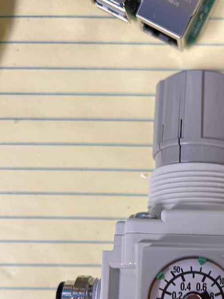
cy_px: 267
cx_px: 206
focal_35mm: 50
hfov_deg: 27.9
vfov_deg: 36.0
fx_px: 432
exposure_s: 1/60
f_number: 1.5
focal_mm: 5.7
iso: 100
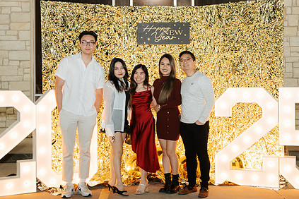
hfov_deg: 34.5
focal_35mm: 58
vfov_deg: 23.4
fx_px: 482
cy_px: 84
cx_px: 154
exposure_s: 1/160
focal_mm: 42.3
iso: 1000
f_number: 2.8
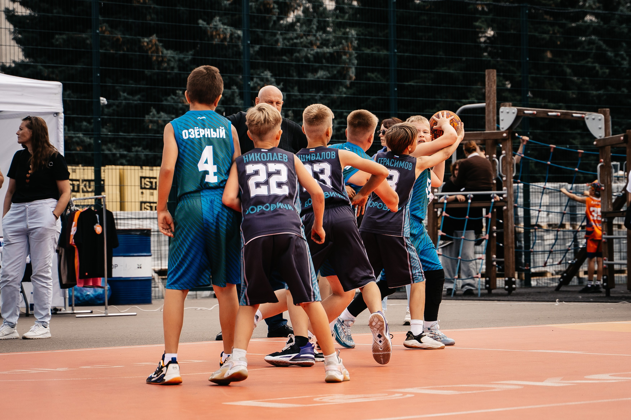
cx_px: 345
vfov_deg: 11.2
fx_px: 2153
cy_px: 210
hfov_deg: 16.7
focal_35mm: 123
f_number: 3.5
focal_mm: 75
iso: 320
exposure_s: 1/2000
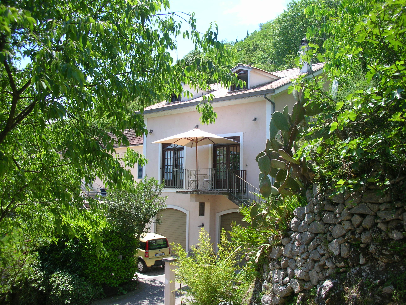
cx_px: 203
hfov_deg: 52.6
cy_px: 152
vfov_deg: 40.7
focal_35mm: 35
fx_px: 411
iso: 50
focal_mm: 5.8
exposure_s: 1/43.4
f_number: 8.5
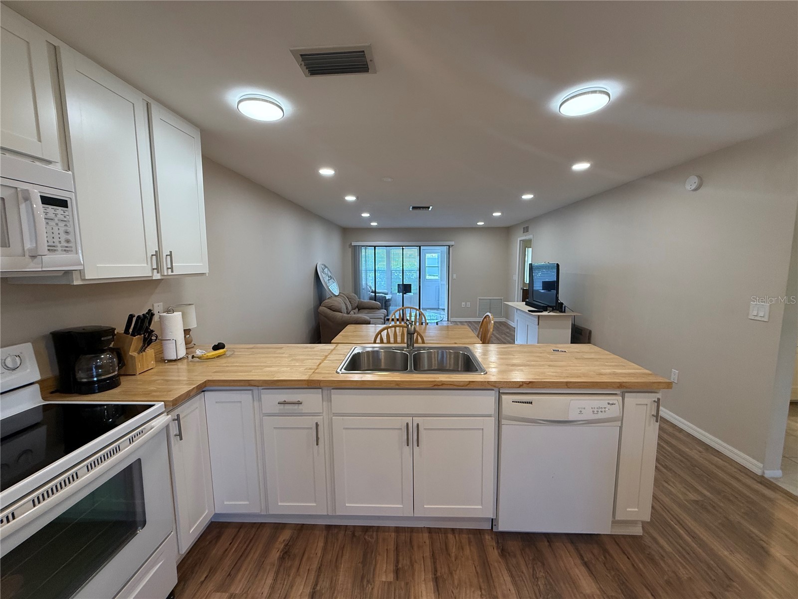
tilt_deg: -6.1
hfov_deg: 102.1
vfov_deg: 85.7
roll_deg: +0.1
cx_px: 399
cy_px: 300
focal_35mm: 14
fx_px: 323
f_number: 2.2
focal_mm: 2.22
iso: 200
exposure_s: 1/120
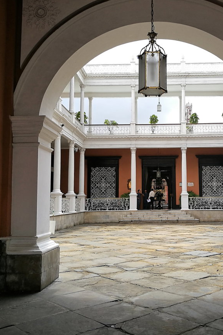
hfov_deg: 33.8
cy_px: 162
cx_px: 156
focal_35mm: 39
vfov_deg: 49.5
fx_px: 362
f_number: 2.2
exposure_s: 1/339
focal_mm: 4.5
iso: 50
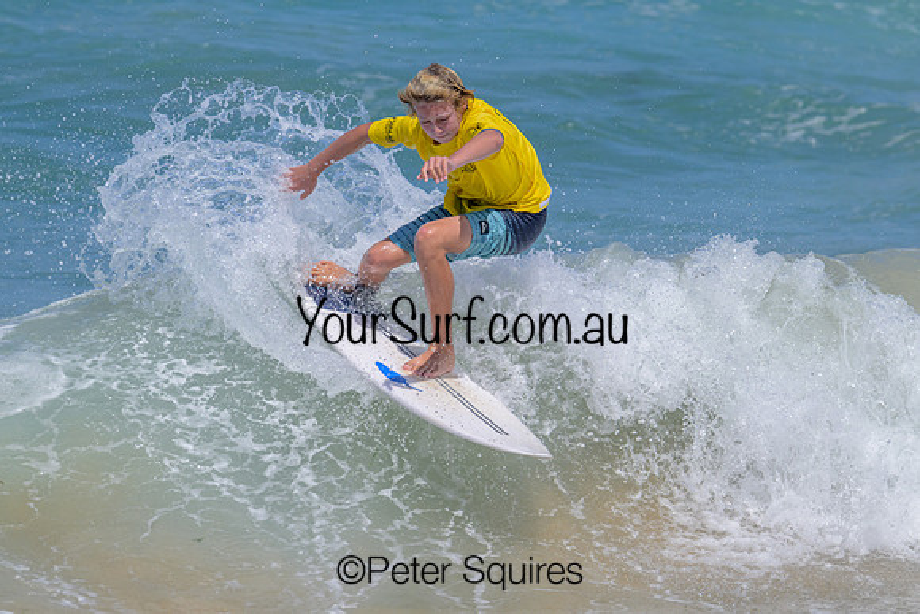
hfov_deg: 3.9
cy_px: 238
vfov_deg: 2.6
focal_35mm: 527
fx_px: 13465
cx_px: 564
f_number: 11
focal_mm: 430
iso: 560
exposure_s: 1/2000
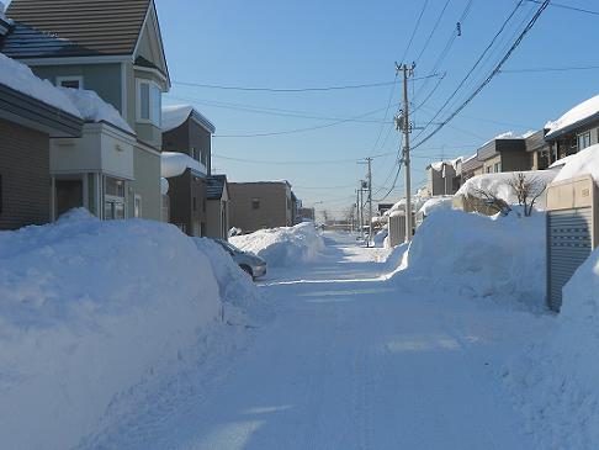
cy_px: 225
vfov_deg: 33.6
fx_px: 744
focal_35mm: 43
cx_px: 300
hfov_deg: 43.8
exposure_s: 1/1000
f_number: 4.2
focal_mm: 7.7
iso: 80
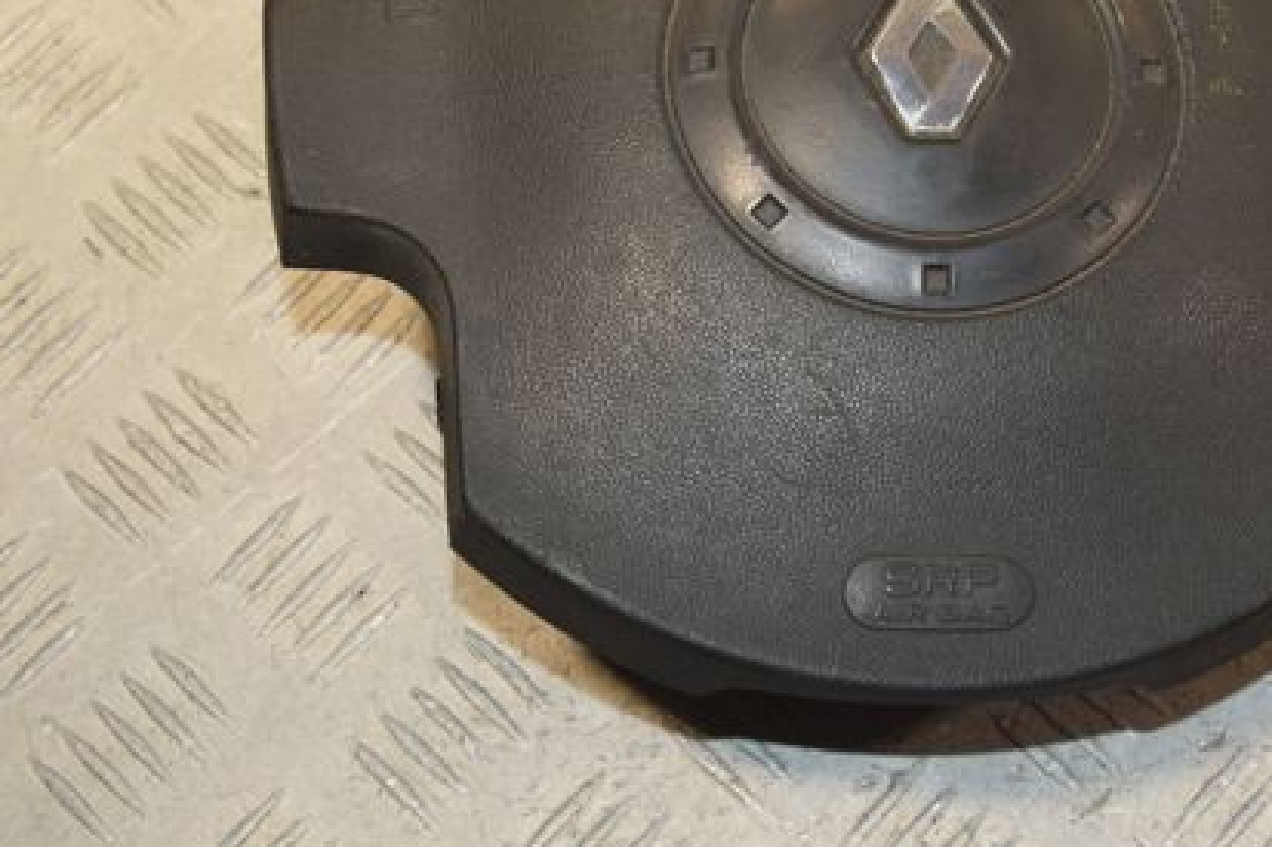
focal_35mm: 79
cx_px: 862
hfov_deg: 25.5
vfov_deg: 17.2
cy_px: 286
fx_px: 2790
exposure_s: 1/200
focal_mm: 34
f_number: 6.3
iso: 800
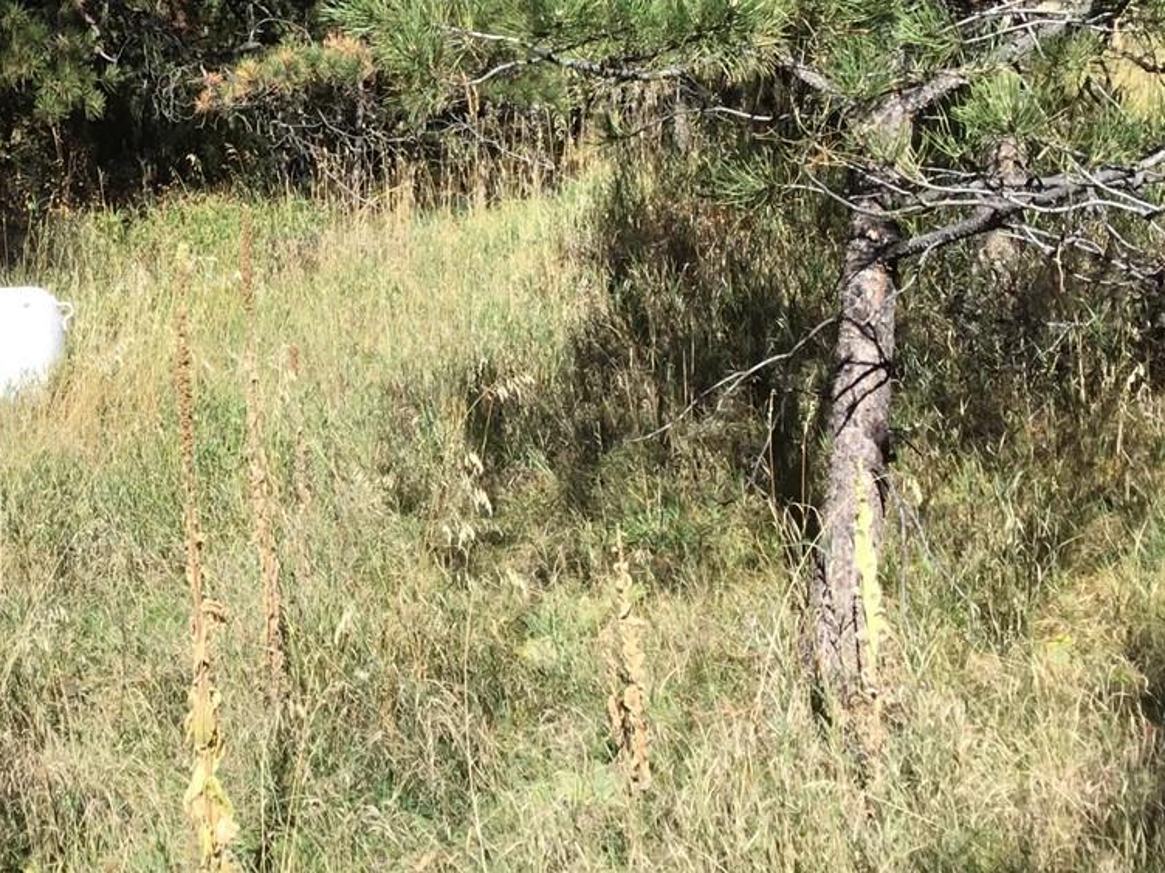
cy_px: 283
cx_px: 130
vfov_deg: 22.2
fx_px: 2221
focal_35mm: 66
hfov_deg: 28.3
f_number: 2.4
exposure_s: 1/926
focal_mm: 3.3
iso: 25
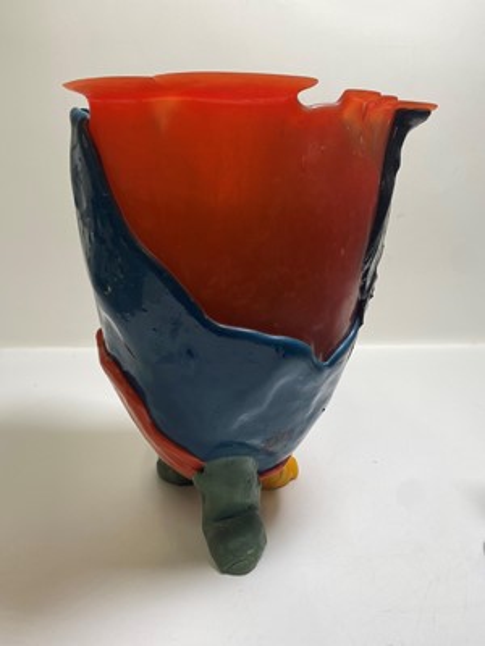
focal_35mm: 26
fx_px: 486
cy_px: 323
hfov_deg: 53.1
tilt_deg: -14.9
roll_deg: +1.2
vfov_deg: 67.3
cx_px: 242
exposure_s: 1/123
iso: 32
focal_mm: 4.25
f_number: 1.8
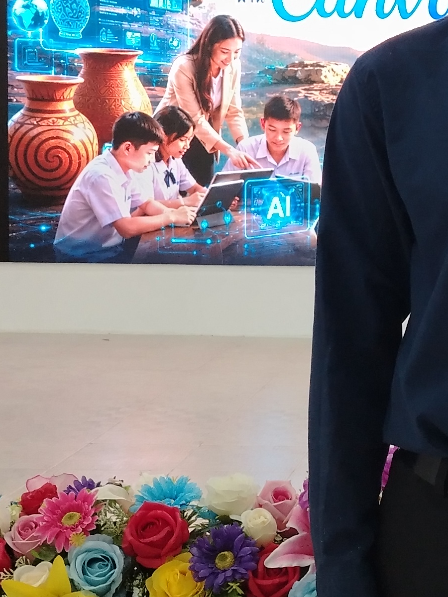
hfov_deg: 17.7
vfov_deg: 24.3
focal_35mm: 80
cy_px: 210
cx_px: 508
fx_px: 1380
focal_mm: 5.25
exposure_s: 1/50
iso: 409
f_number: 1.75
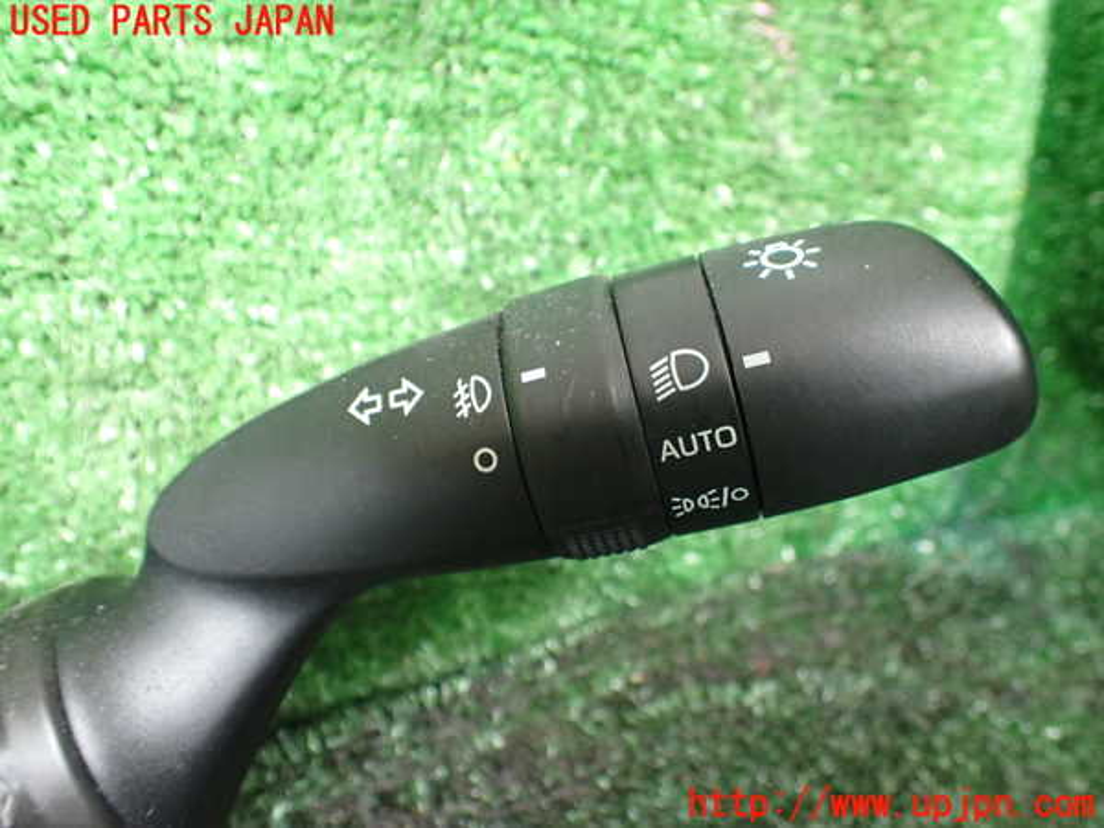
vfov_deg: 46.8
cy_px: 414
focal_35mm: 30
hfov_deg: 60.0
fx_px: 957
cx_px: 552
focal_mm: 5.4
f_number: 2.3
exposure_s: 1/125
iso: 640
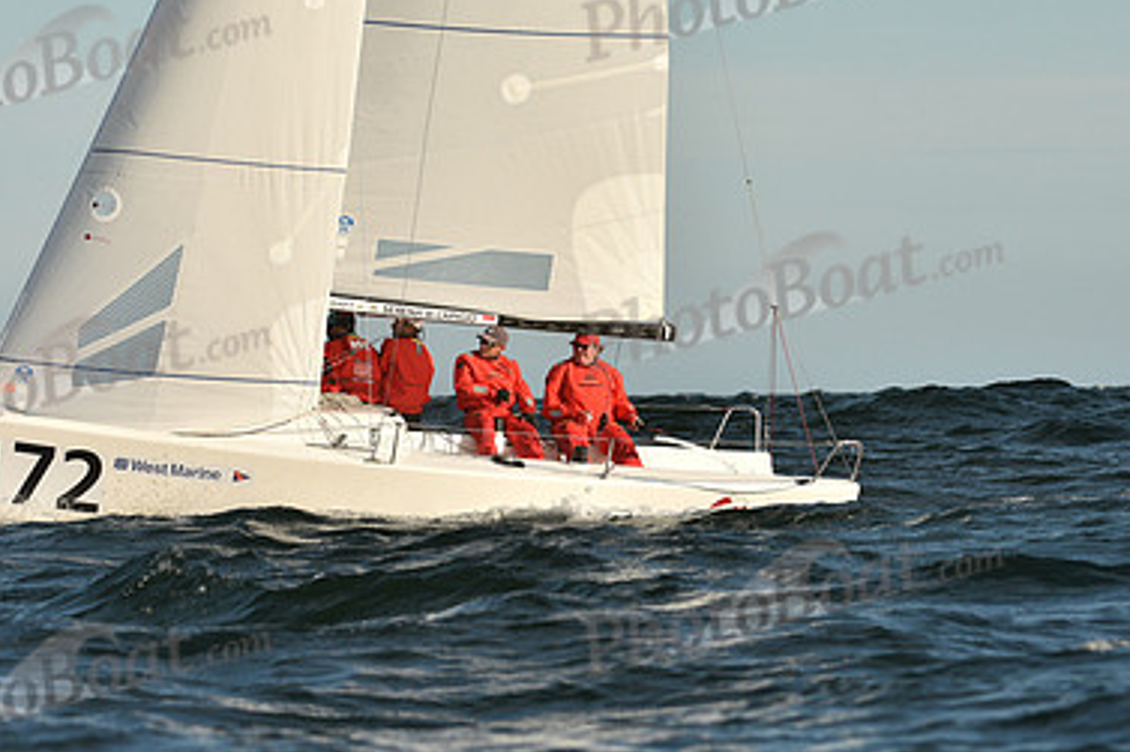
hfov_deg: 6.7
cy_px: 181
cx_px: 429
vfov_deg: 4.5
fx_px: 9663
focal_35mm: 308
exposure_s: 1/2500
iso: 320
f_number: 5.6
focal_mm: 200
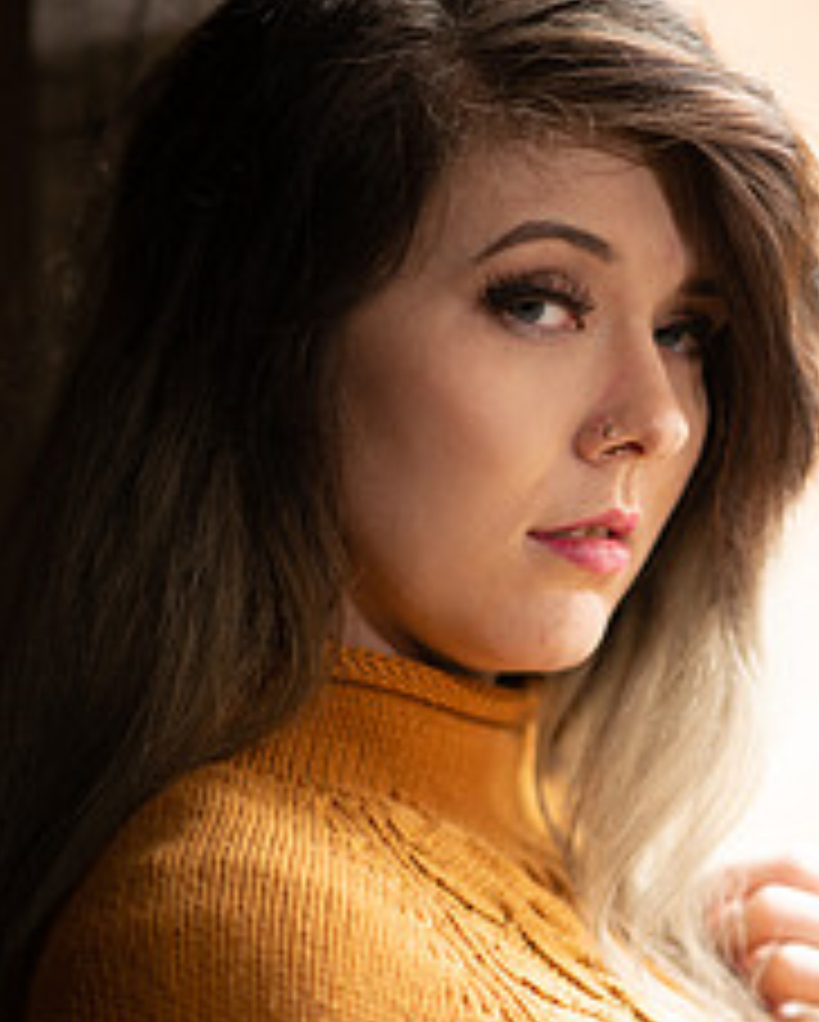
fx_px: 5900
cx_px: 567
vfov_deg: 9.9
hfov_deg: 7.9
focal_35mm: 195
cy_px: 788
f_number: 1.6
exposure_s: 1/800
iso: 320
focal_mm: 105
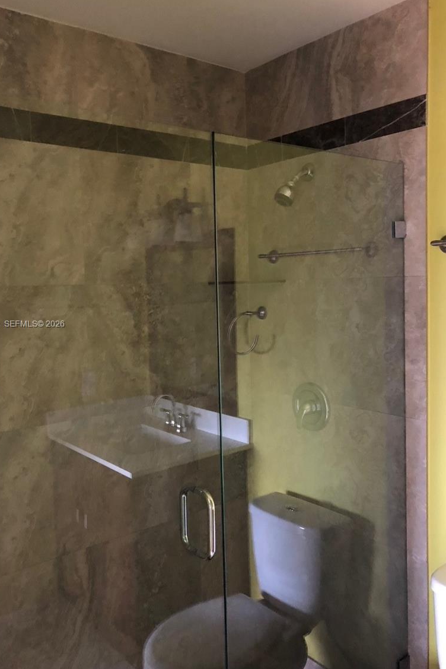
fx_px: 576
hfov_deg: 42.3
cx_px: 222
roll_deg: +0.3
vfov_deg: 60.3
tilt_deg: -4.5
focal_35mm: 31
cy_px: 325
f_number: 1.8
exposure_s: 1/5
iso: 100
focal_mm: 3.99
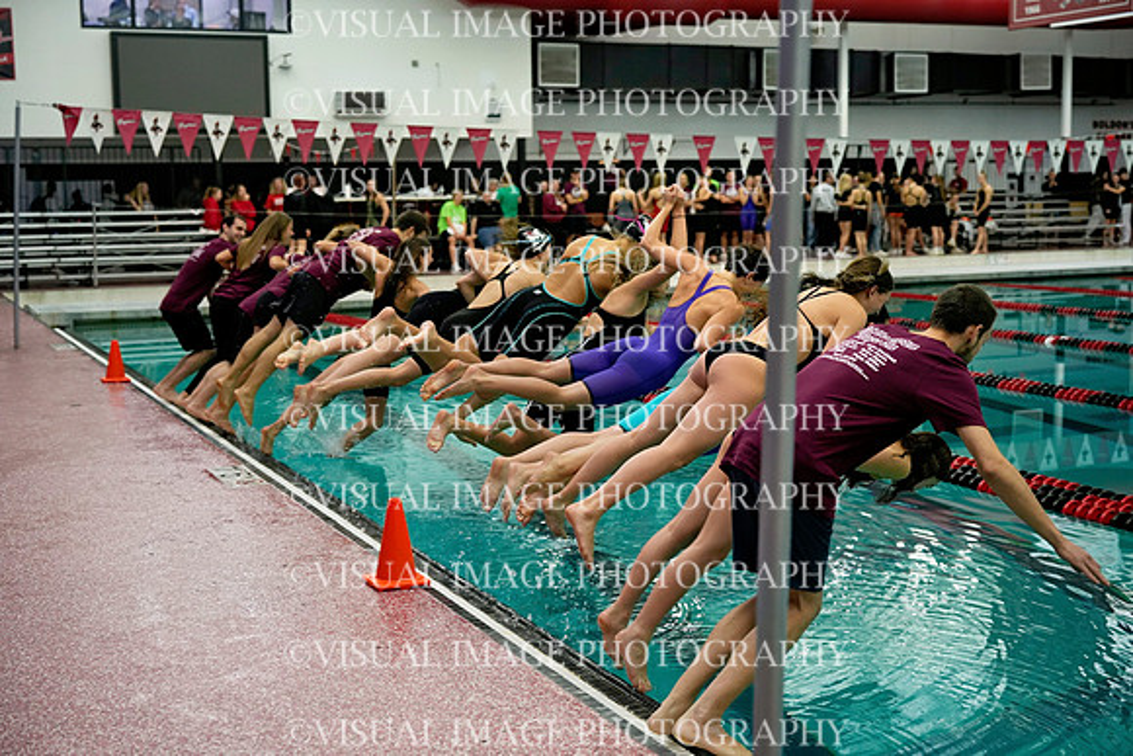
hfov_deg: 41.9
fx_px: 1479
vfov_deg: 28.7
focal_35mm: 47
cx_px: 566
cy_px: 378
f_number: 2.8
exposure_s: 1/500
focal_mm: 47
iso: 1600
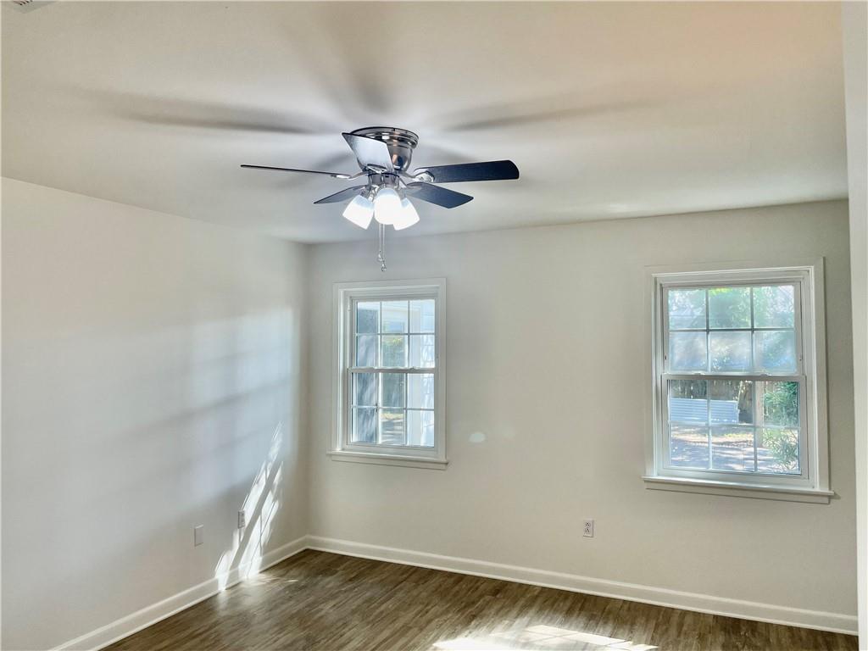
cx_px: 434
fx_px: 652
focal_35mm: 26
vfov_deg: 53.1
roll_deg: -0.4
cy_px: 326
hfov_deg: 67.3
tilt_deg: +2.2
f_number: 1.6
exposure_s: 1/120
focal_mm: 4.2
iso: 80
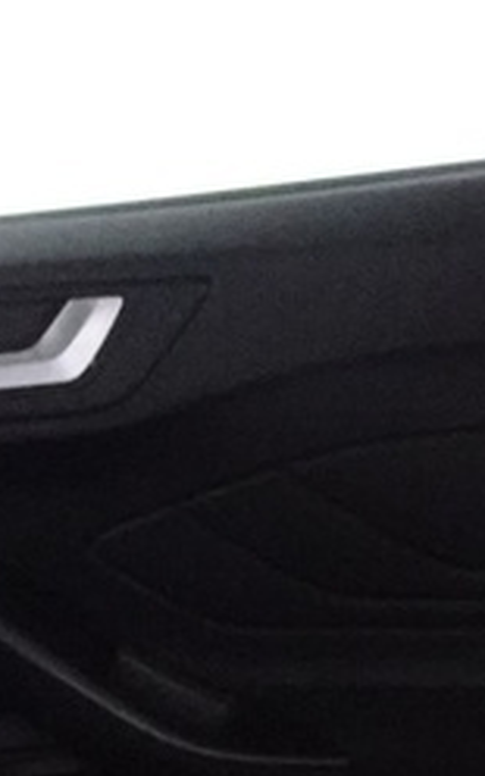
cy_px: 1449
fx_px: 3130
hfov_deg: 8.9
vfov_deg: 12.7
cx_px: 207
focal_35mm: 148
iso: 1000
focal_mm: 4.25
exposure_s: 1/8
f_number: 3.5
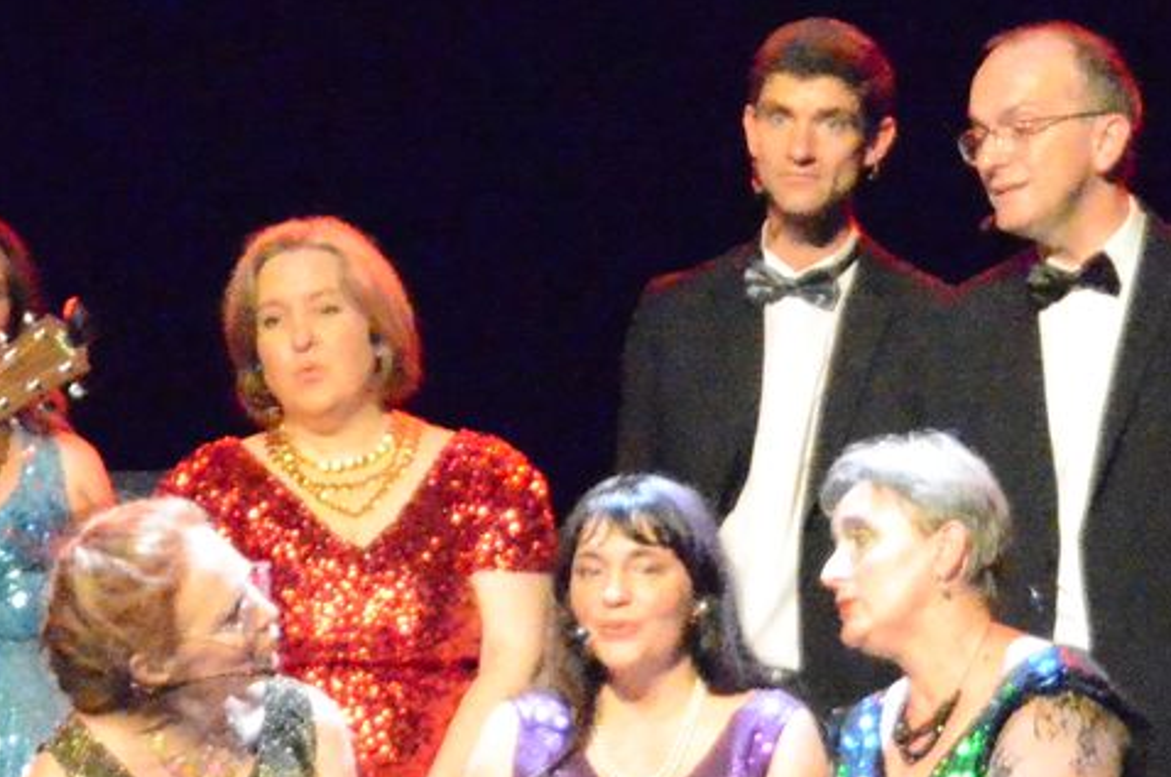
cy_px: 637
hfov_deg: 6.7
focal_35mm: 307
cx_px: 1067
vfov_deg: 4.5
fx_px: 9969
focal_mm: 60
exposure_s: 1/400
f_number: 5
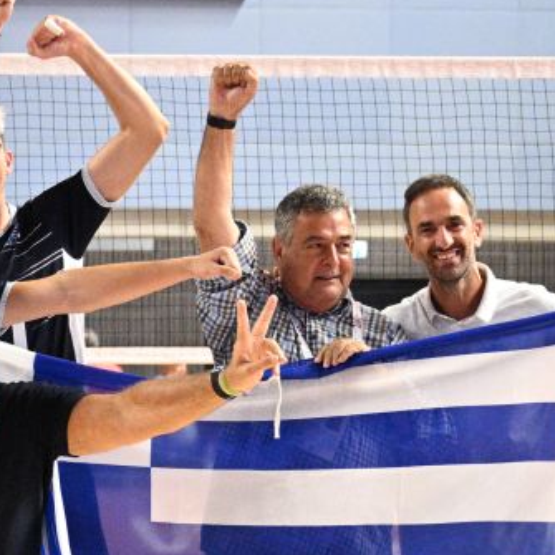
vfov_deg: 9.0
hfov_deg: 8.7
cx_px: -413
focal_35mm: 194
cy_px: 471
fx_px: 3519
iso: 2500
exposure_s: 1/800
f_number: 3.2
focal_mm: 51
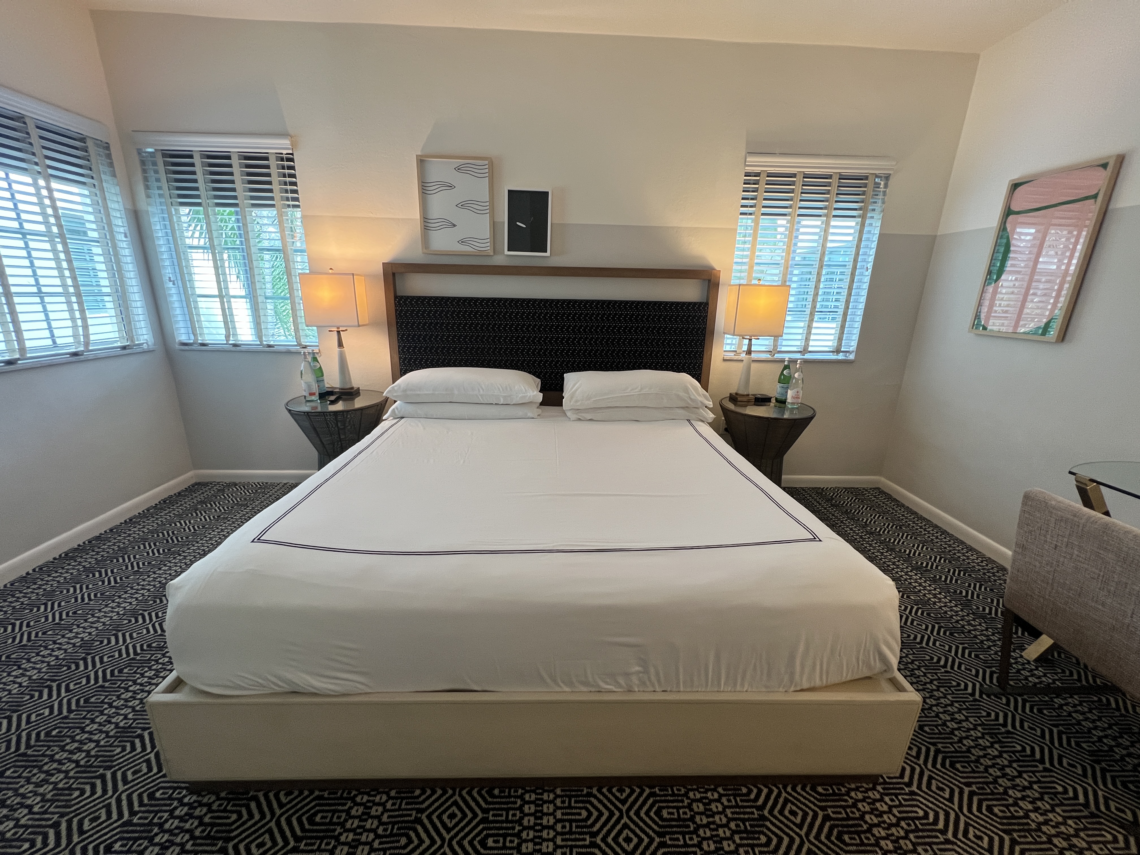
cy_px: 428
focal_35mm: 13
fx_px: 428
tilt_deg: -16.5
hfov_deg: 106.2
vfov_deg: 89.9
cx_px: 570
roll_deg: -1.3
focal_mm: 1.57
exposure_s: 1/120
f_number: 1.8
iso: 250
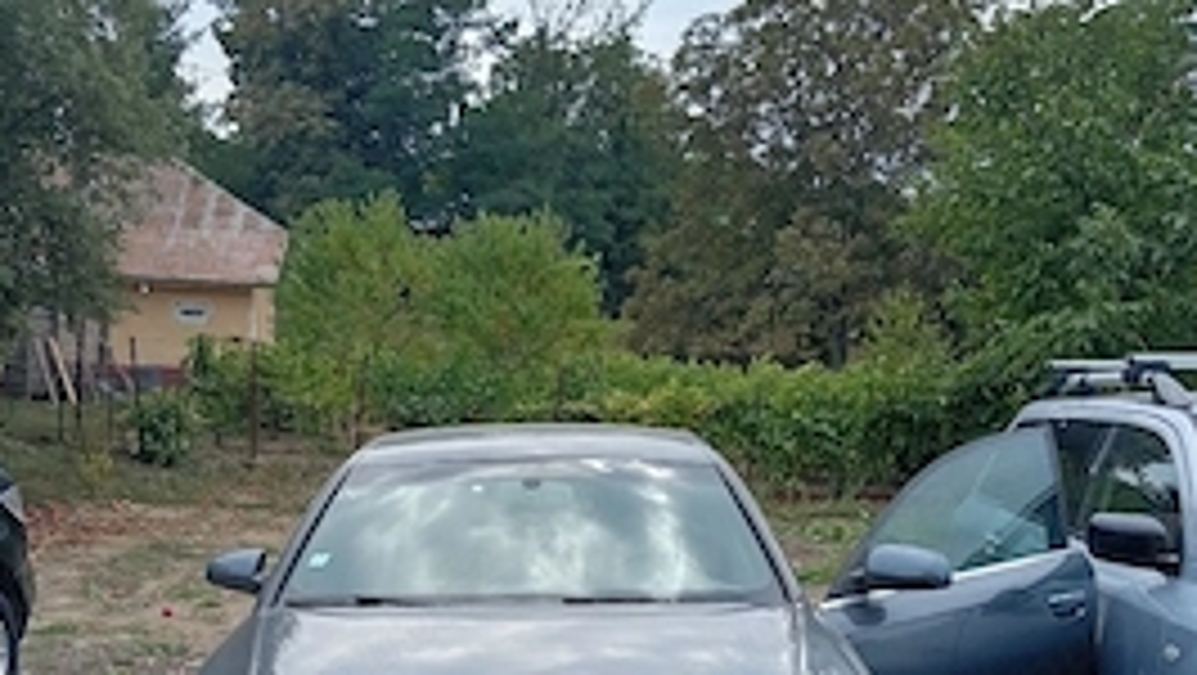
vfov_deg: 27.7
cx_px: 554
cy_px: 646
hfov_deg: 49.3
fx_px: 1302
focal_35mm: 41
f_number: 1.8
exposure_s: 1/1111
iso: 100
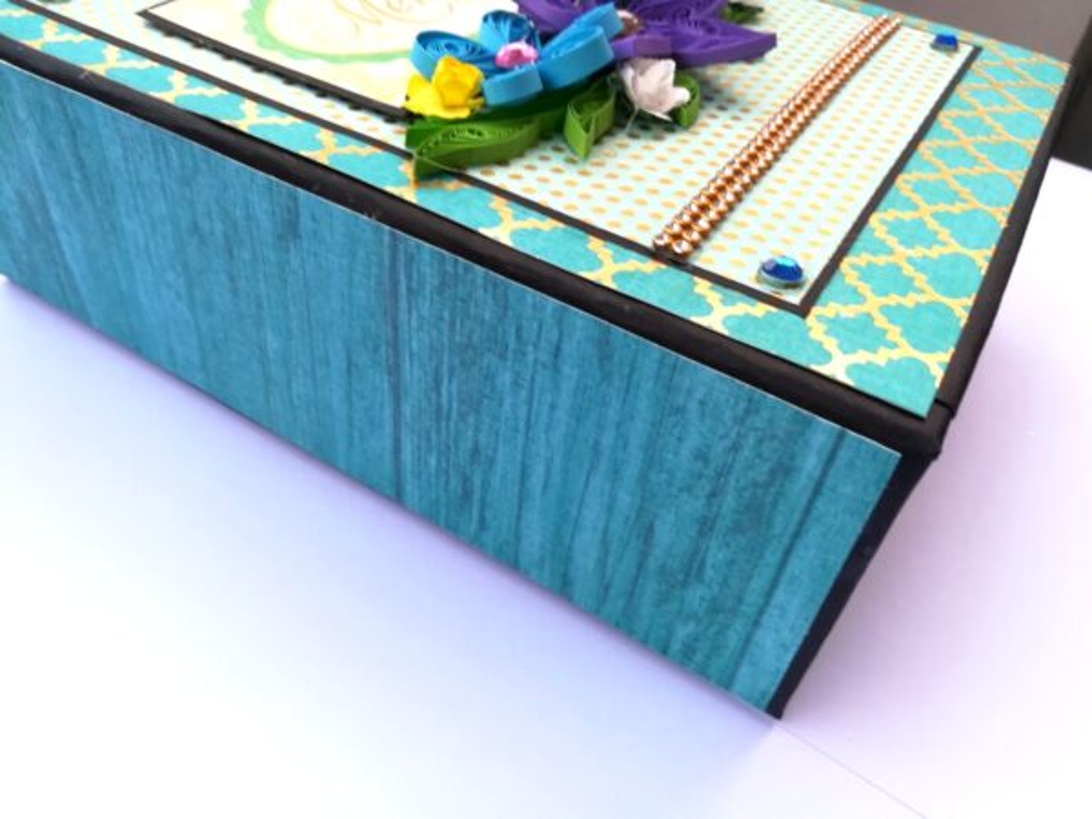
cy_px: 410
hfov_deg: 67.3
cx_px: 546
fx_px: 820
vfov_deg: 53.1
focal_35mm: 26
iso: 64
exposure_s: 1/33.3
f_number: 2.2
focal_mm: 3.83
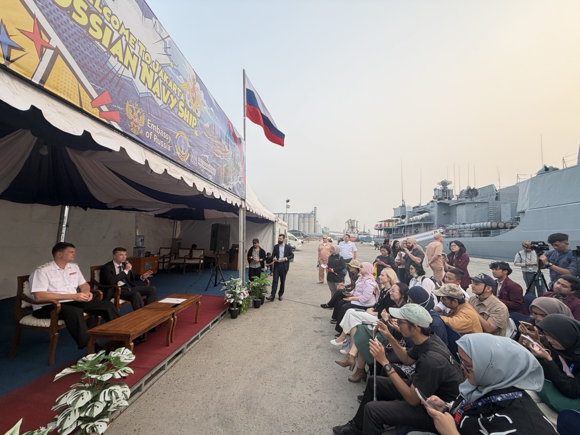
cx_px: 290
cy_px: 218
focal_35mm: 14
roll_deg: -1.2
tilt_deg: +4.9
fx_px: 235
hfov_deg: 102.1
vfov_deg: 85.7
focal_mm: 2.22
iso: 50
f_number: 2.2
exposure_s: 1/265
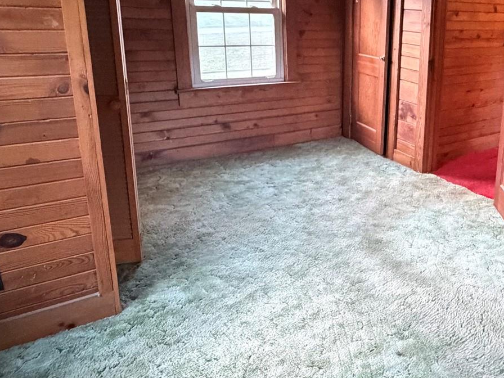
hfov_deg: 53.2
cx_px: 401
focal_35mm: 32
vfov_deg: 43.5
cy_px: 123
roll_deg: -1.1
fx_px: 466
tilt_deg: -12.0
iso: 1250
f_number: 2.2
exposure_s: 1/60
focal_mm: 2.22
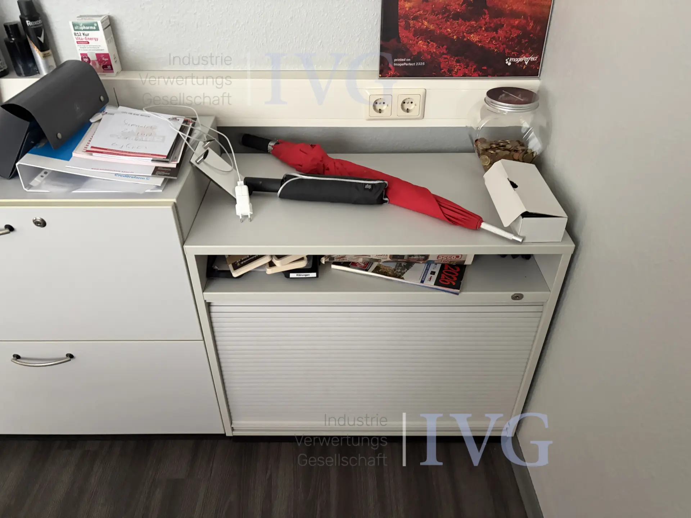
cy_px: 259
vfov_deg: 53.1
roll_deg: +0.7
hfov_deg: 67.3
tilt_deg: -36.2
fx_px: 519
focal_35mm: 26
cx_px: 346
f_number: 1.6
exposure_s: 1/59
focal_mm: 5.96
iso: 500
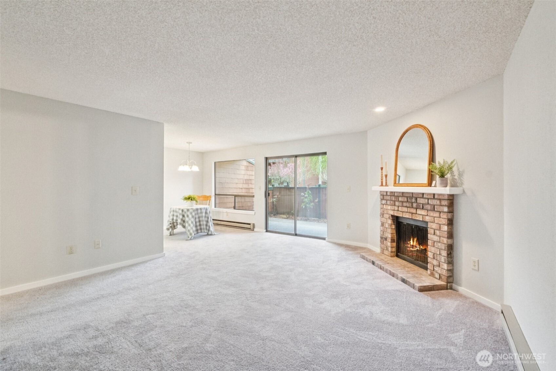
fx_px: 255
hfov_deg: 95.0
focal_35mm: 16
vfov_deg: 72.0
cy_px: 186
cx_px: 278
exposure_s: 1/30
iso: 2500
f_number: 9
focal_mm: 11
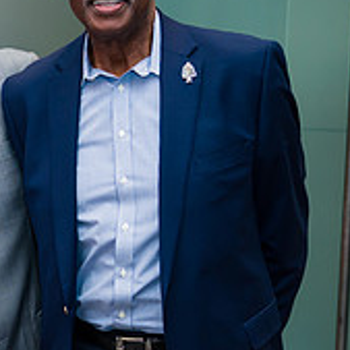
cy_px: 236
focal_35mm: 111
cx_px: -182
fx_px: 1270
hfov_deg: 14.6
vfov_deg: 15.7
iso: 800
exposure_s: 1/200
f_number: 4
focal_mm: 38
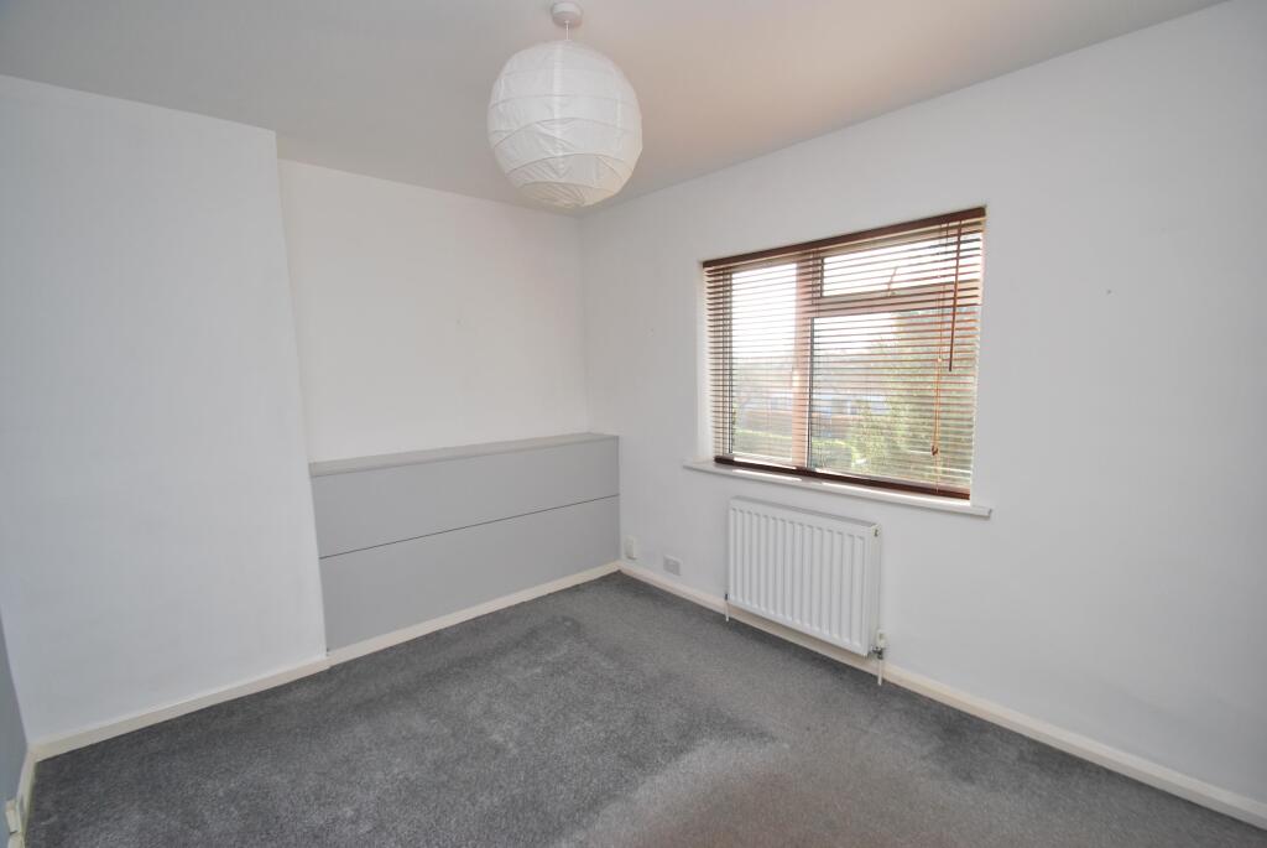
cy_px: 424
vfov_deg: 77.5
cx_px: 634
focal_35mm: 15
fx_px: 528
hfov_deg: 100.3
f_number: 5.6
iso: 180
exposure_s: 1/125
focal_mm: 10
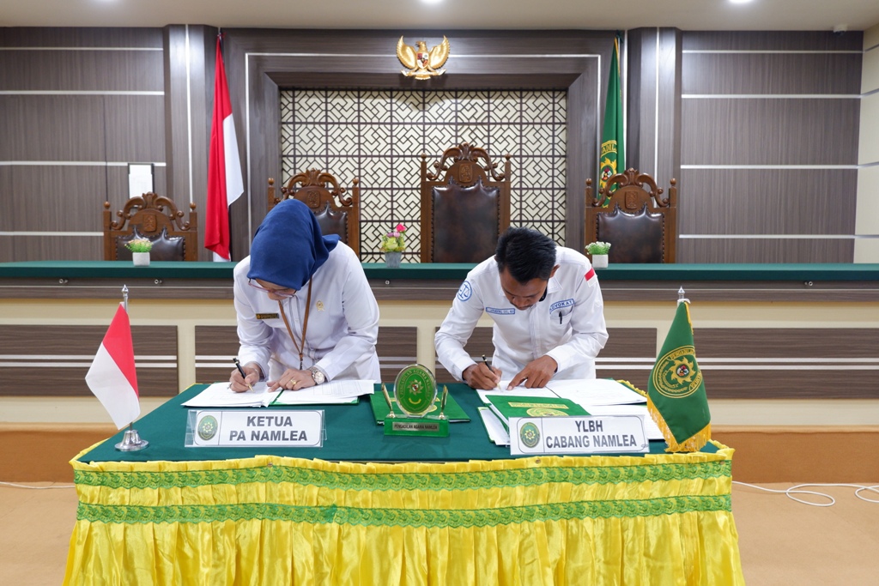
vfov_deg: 45.0
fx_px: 708
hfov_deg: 63.7
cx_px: 440
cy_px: 293
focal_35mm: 29
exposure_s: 1/28
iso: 1000
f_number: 4
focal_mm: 19.2
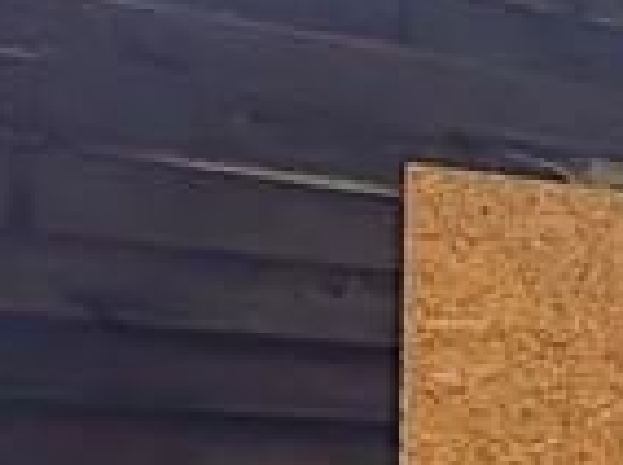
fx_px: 1815
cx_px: 1171
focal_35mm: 101
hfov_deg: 16.0
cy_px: 368
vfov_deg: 14.5
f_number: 2.2
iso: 40
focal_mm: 2.22
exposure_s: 1/171
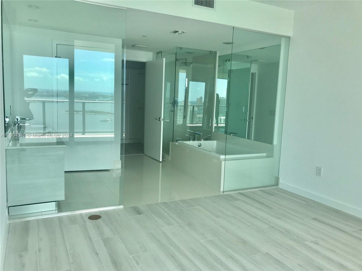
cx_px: 181
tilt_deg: -6.9
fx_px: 293
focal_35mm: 28
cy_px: 136
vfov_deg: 49.7
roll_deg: -1.1
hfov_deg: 63.4
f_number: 1.8
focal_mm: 3.99
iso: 20
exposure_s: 1/277
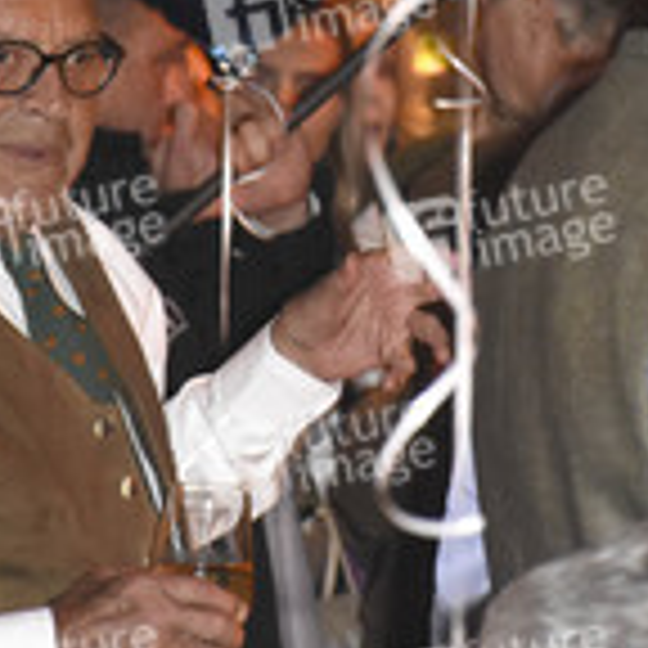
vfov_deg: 3.1
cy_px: 117
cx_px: 380
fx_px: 11839
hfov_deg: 3.1
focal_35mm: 559
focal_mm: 140
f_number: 6.3
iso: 5000
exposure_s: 1/60
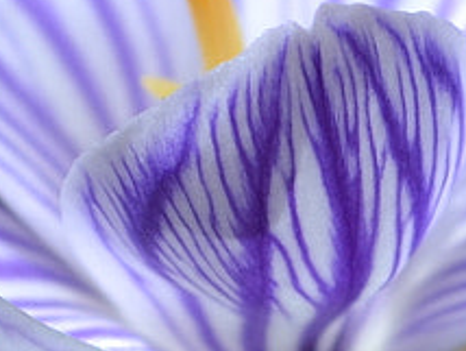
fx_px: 7547
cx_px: 281
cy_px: -39
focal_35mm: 560
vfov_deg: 2.7
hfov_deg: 3.5
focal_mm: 52
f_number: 8
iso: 100
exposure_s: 1/250
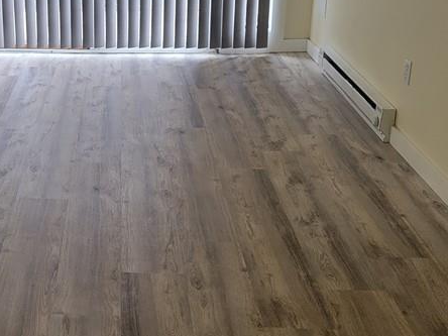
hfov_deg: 31.2
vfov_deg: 24.1
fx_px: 777
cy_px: 69
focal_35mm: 60
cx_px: 77
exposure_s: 1/120
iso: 40
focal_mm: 5.4
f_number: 1.8
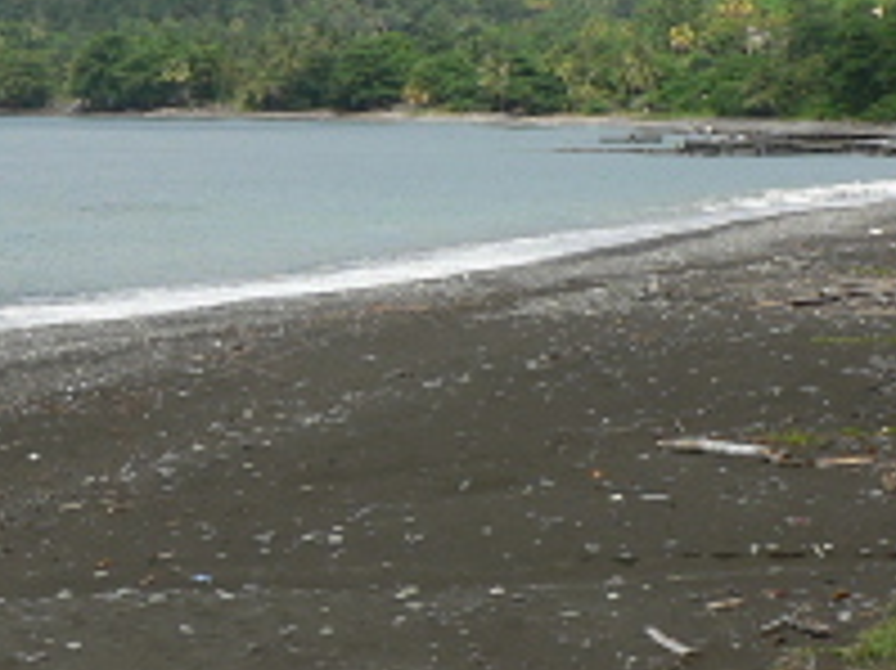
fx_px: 3984
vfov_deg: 9.6
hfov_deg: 12.8
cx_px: 218
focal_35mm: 154
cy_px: 232
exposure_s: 1/400
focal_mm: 9.2
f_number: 5
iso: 64
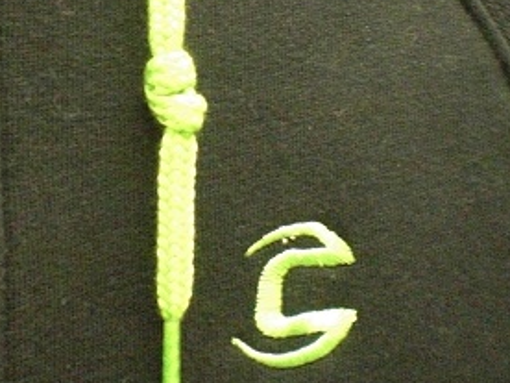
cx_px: 154
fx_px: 1326
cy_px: 44
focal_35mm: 90
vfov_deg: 16.2
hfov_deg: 21.7
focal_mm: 6.3
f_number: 3.1
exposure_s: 1/125
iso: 800
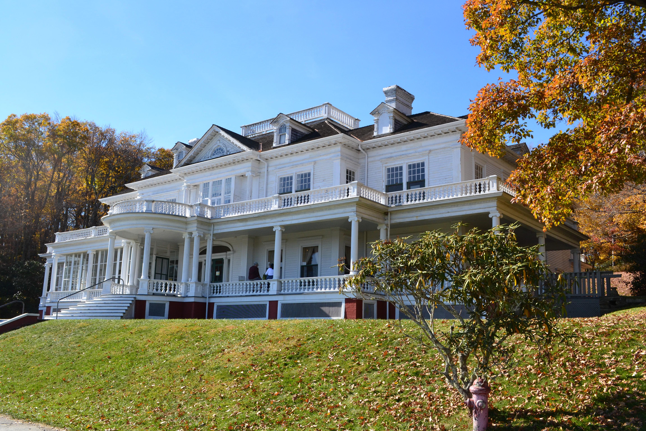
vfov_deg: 40.0
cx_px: 323
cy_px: 216
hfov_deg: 57.2
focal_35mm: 33
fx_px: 592
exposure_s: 1/320
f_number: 10
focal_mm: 22
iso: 400
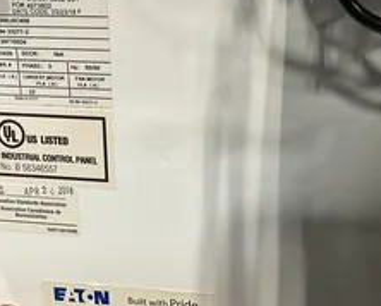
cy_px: 138
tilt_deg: -17.8
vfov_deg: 29.7
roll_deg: -0.3
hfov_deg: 36.6
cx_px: 201
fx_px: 576
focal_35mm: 51
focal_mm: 3
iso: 320
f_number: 1.8
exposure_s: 1/57
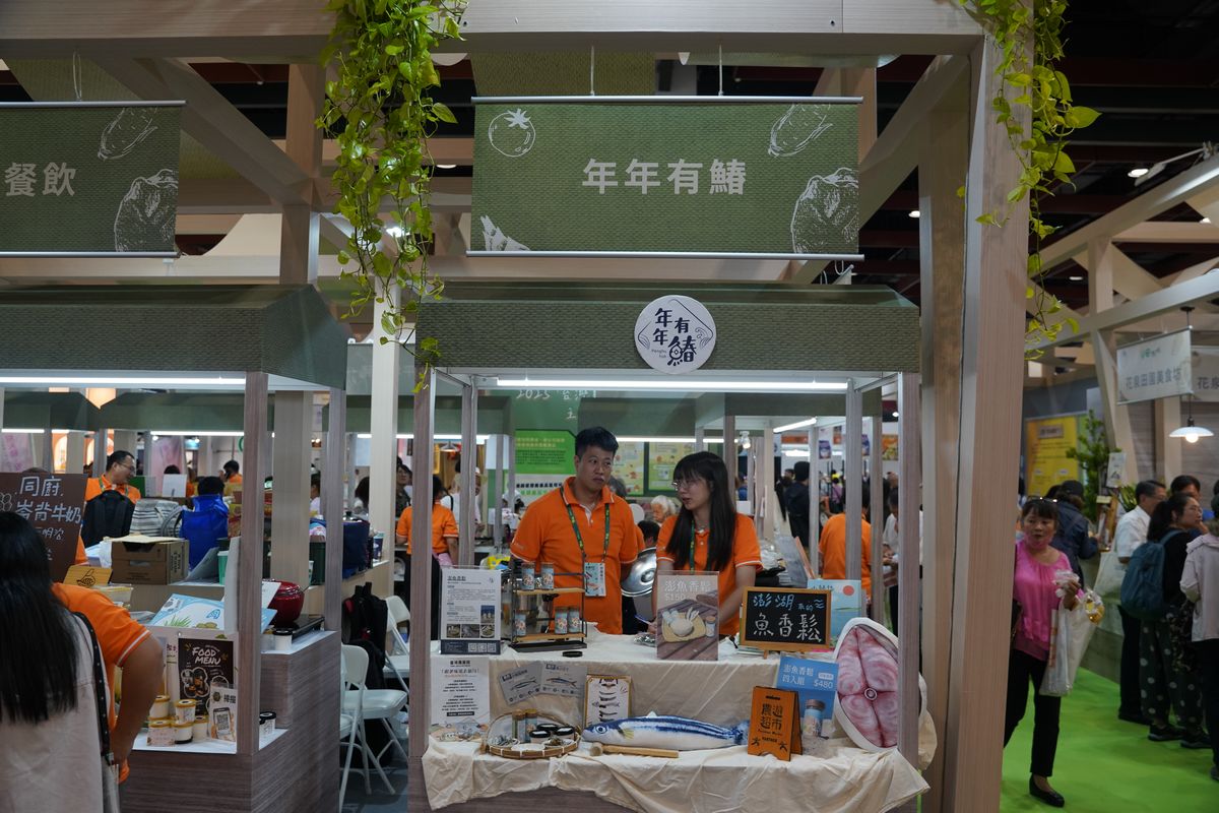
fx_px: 948
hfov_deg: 65.5
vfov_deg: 46.4
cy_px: 406
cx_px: 610
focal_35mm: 28
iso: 1000
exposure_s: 1/160
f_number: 4
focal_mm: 28
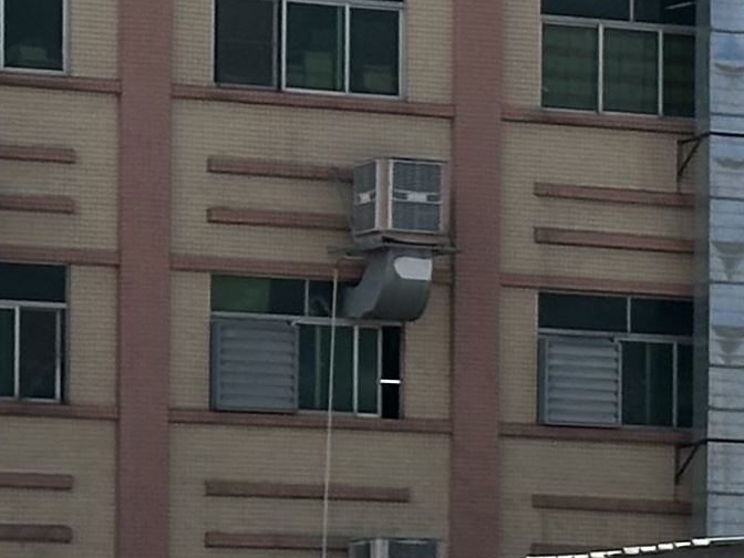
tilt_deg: +2.5
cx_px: 824
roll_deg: -0.3
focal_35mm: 288
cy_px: 670
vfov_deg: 5.1
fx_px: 6190
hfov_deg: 6.8
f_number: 1.78
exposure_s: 1/4184
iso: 64
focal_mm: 6.86
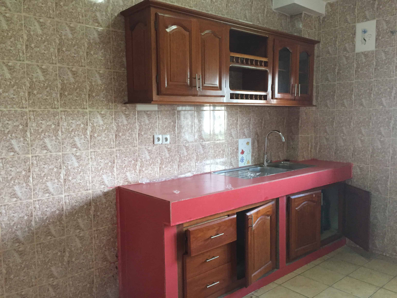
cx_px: 198
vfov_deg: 48.2
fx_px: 333
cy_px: 149
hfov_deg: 61.7
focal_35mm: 29
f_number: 2.2
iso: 250
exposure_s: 1/33
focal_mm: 4.2
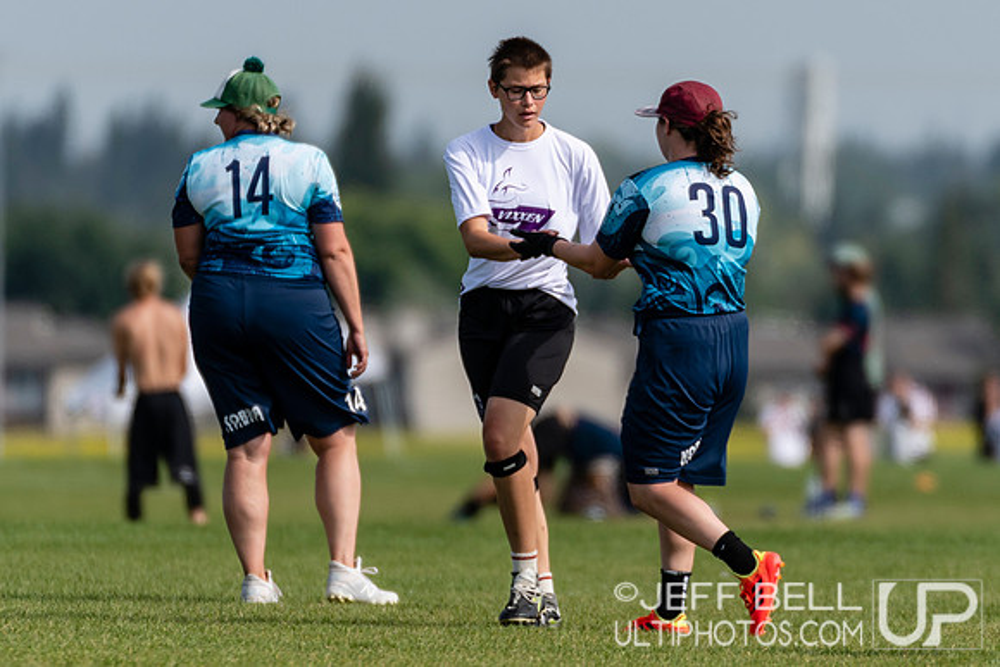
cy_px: 299
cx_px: 577
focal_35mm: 937
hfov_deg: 2.2
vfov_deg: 1.5
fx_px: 26044
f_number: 4
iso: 100
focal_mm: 400
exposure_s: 1/1250
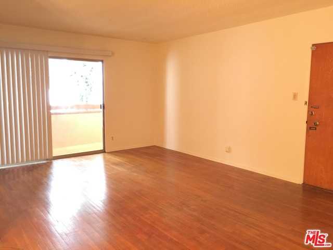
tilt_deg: -6.3
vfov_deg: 48.2
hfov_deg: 61.7
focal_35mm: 29
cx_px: 166
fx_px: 279
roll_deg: -1.3
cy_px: 125
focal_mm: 4.15
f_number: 2.2
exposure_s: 1/4
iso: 100
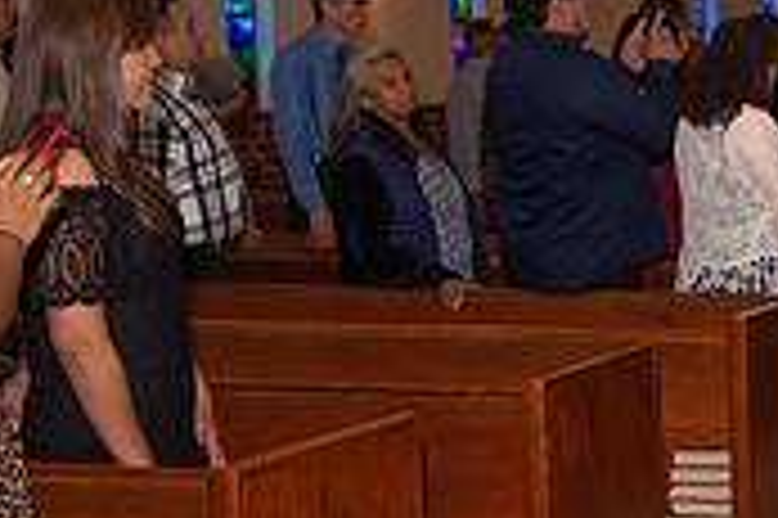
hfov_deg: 18.5
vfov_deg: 14.1
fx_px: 2094
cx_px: 1178
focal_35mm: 97
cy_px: 279
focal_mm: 29
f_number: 4
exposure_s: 1/250
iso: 400
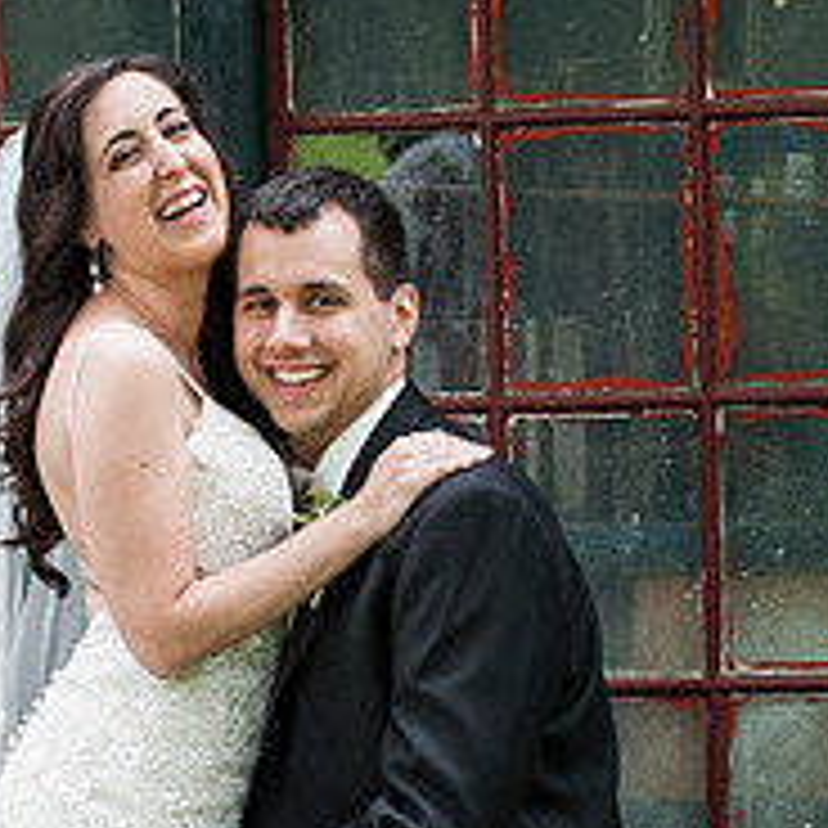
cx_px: 268
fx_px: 4844
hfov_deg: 9.8
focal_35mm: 179
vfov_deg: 9.8
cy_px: 490
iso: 800
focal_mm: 86
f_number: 3.5
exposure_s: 1/1000
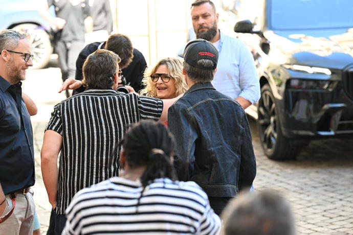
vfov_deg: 8.9
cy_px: 118
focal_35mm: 155
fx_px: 1520
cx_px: 176
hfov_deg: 13.2
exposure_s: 1/500
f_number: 4.5
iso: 1250
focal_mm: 155
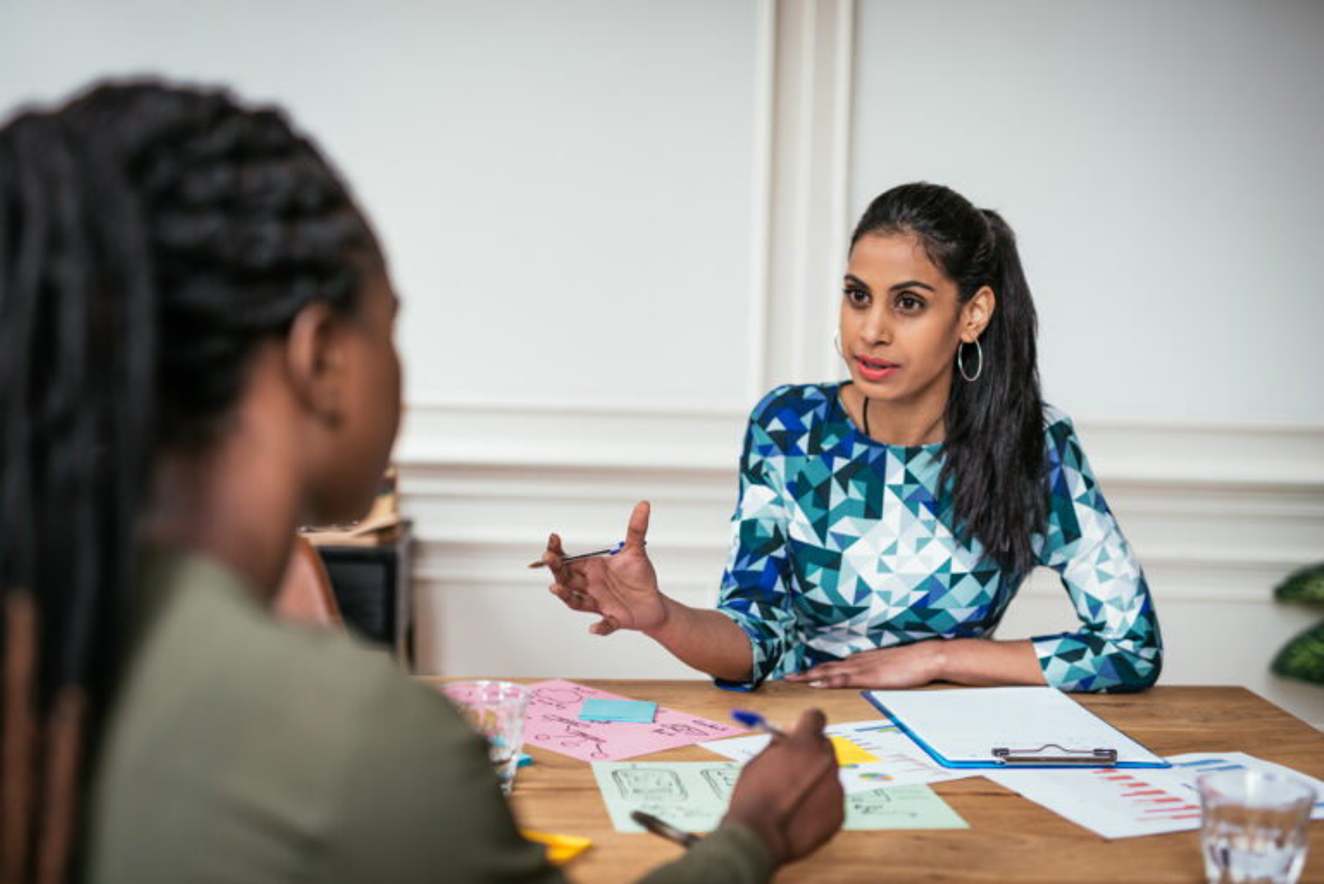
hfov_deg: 39.6
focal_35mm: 50
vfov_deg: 27.0
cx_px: 662
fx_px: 1840
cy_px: 442
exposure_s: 1/200
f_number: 1.8
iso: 320
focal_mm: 50
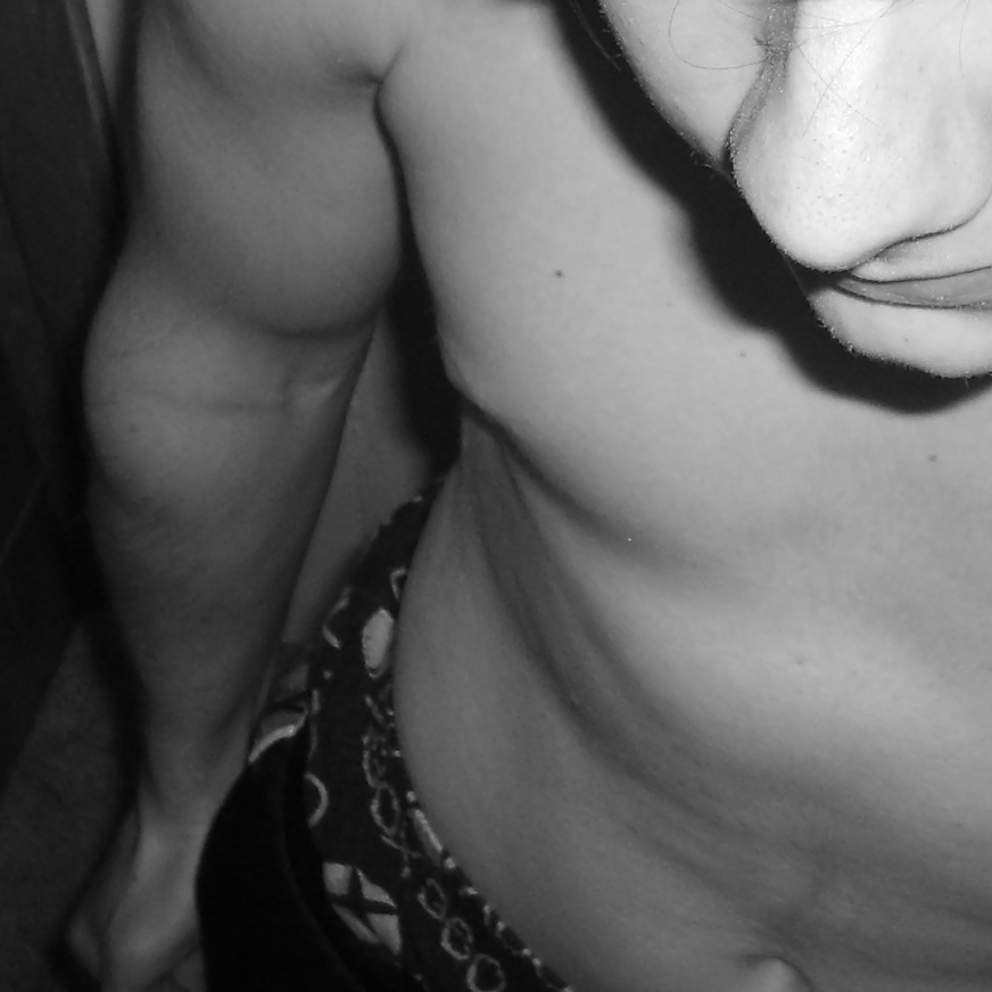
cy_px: -102
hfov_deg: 18.8
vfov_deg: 18.2
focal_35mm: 92
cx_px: 679
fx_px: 2983
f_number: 2.8
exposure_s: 1/30
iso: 100
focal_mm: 5.8
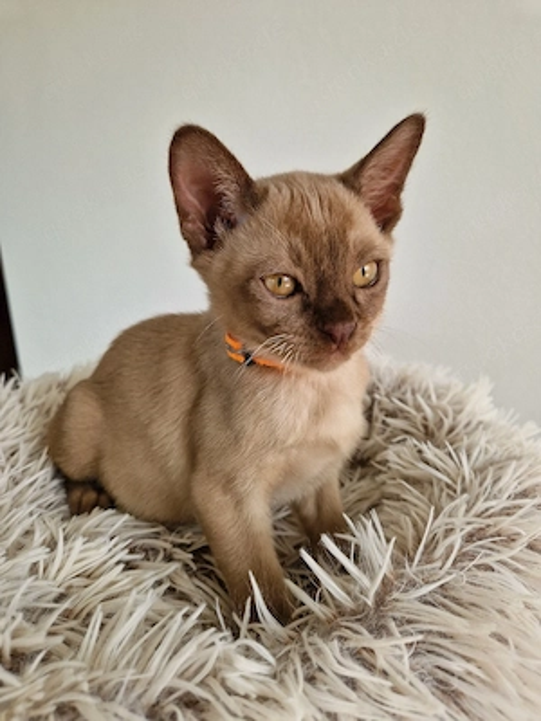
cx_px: 270
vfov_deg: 73.9
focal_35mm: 23
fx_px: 479
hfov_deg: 58.9
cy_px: 360
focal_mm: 5.4
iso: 50
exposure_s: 1/100
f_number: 1.8
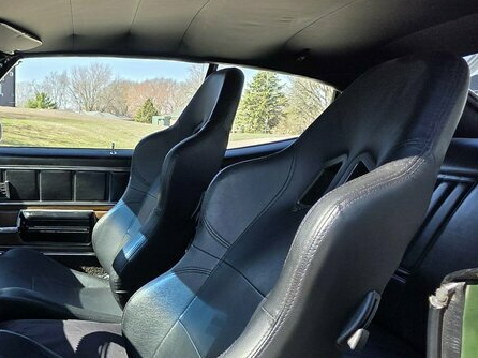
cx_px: 20
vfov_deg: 39.9
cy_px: 253
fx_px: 483
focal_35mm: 35
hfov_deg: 45.9
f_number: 1.9
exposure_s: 1/719
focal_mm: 2.2
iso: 64
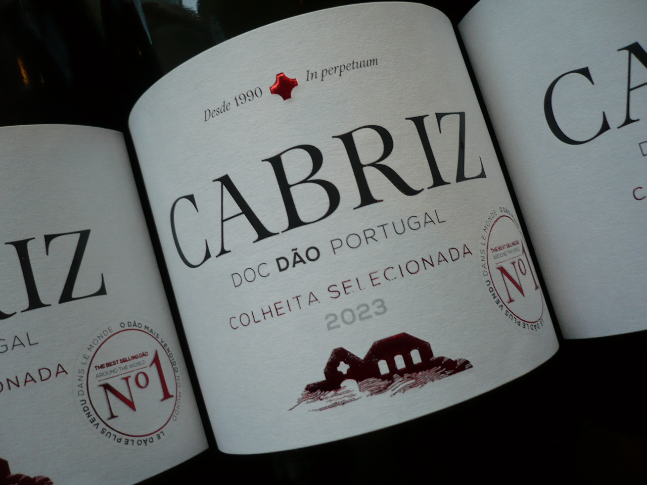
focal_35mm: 35
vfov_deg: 40.7
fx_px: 654
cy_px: 242
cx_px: 324
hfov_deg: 52.6
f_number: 2.8
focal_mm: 5.8
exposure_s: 1/80
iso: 100
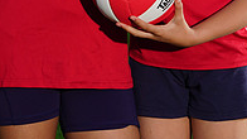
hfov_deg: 5.1
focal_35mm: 424
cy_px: -64
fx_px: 2775
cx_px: 104
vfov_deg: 2.9
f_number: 9
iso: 200
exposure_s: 1/250
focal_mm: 137
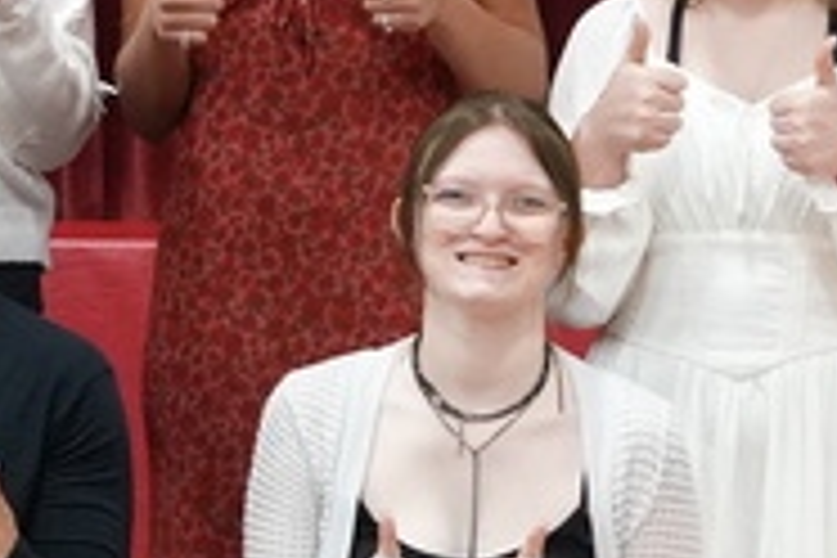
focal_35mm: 414
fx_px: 9625
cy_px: 290
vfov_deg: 3.3
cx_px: -688
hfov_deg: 4.9
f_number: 3.5
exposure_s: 1/160
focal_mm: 50
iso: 2500
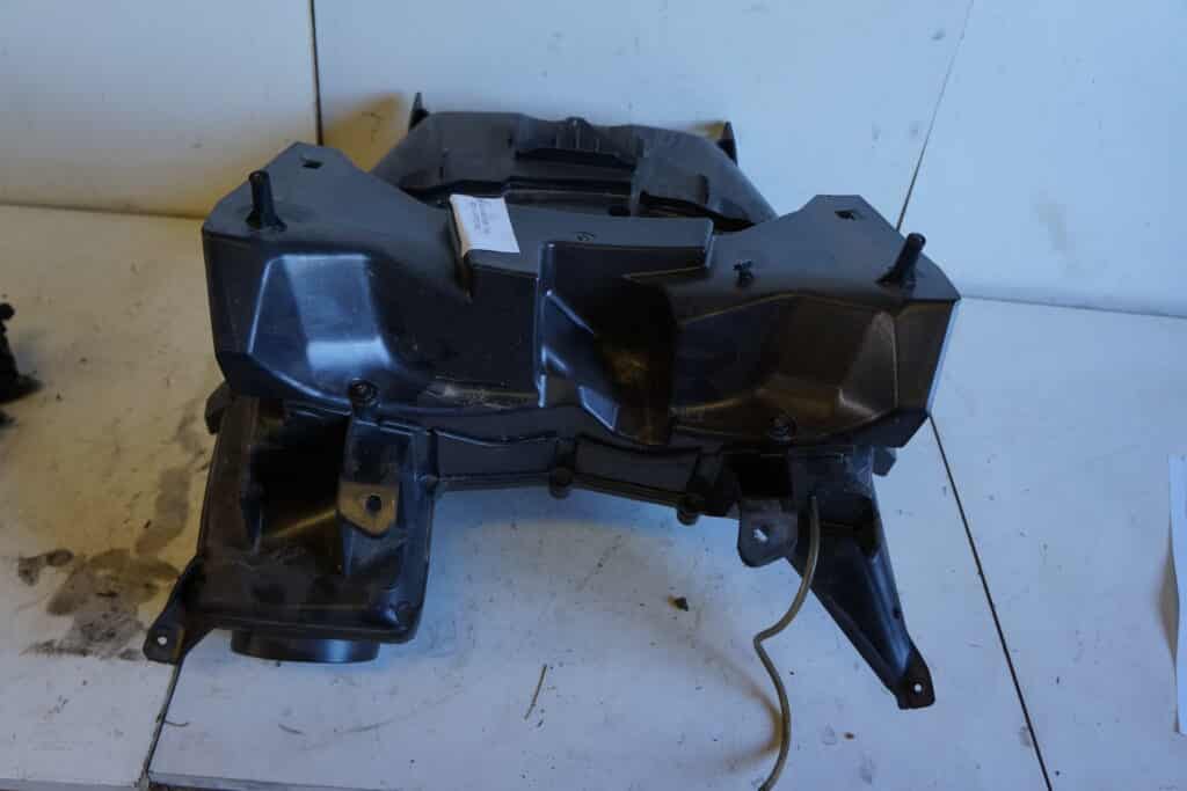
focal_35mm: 27
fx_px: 890
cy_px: 396
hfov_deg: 67.4
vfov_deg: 47.9
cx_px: 594
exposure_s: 1/60
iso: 500
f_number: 4.5
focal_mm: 18
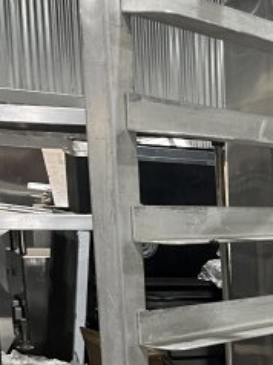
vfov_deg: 20.2
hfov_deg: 14.9
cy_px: 472
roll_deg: -2.1
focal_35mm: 89
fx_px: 938
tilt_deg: -15.6
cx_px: 451
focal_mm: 4.2
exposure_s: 1/60
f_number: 1.6
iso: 200
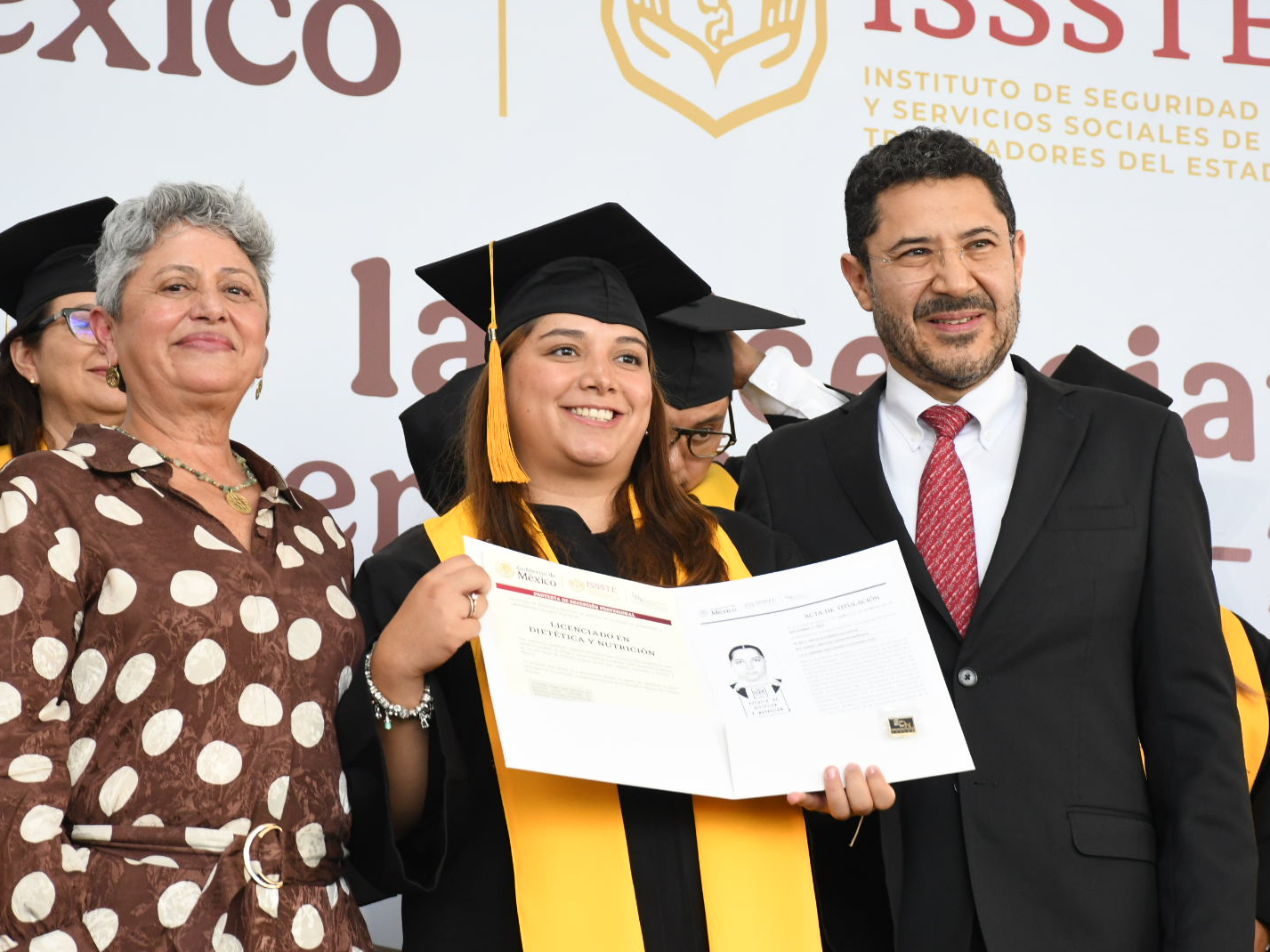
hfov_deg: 15.1
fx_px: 4806
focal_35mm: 131
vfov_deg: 11.3
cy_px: 479
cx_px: 641
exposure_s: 1/125
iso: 1250
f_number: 8
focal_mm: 80
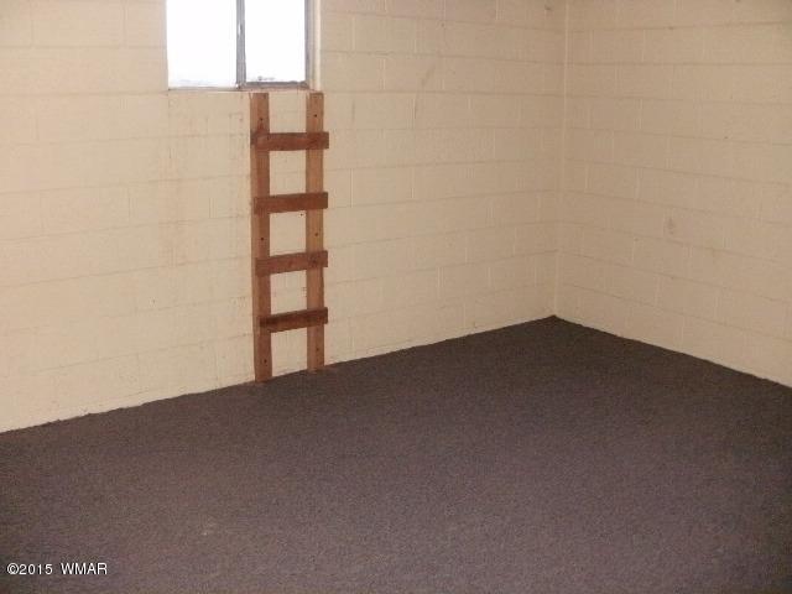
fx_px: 824
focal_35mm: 36
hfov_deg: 51.4
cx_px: 396
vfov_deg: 39.7
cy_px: 297
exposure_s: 1/30
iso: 320
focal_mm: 6.3
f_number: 3.5
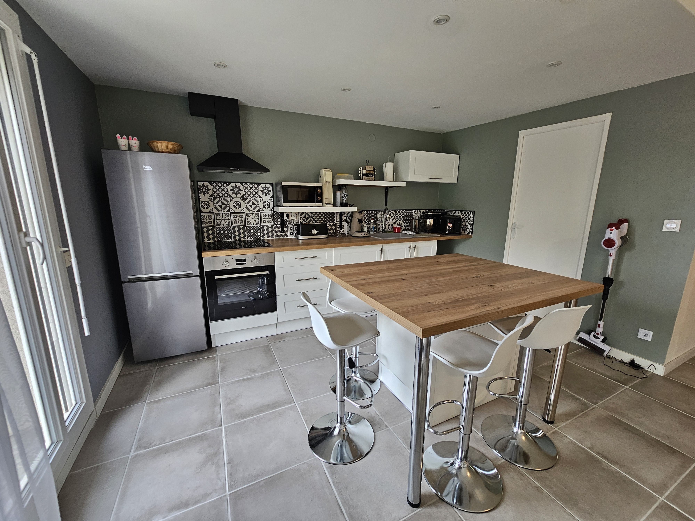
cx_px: 348
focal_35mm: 13
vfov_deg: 89.9
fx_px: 261
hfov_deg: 106.2
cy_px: 260
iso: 100
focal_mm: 2.2
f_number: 2.2
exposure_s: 1/50
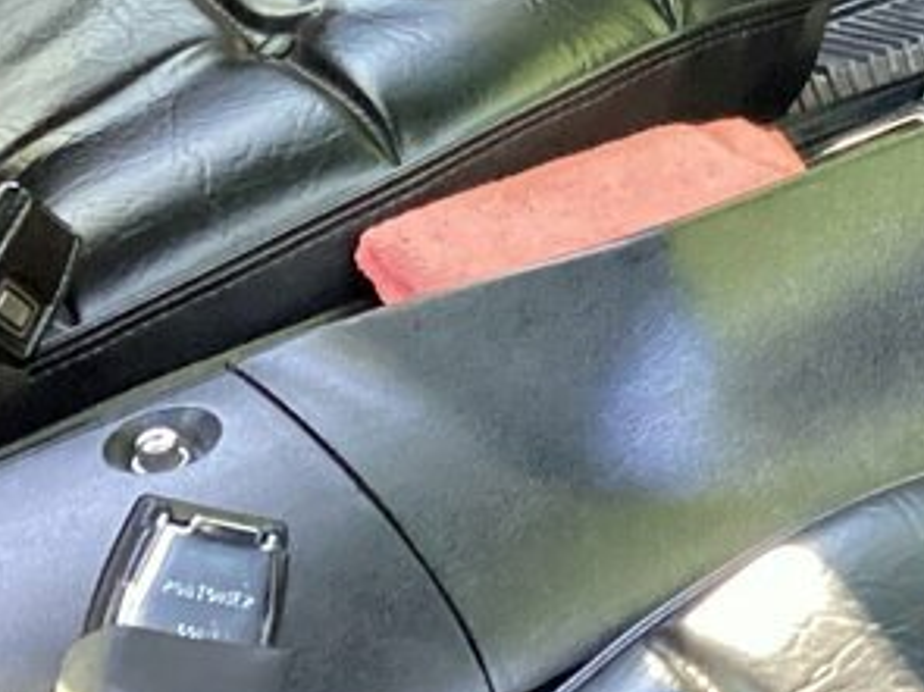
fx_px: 3362
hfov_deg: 15.3
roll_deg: -3.3
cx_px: 949
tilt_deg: -29.3
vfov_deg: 11.5
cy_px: -207
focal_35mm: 126
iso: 320
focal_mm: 3.3
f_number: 2.4
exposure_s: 1/40
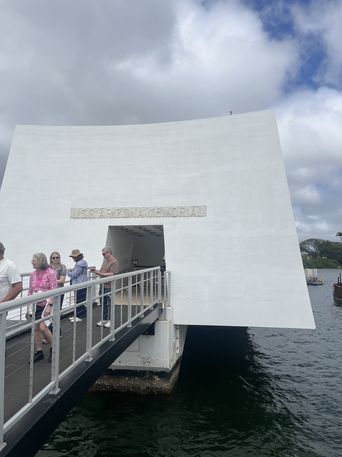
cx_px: 171
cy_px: 228
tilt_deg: +8.8
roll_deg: +0.0
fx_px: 343
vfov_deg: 67.3
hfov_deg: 53.1
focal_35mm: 26
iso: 50
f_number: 1.6
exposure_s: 1/8403
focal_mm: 5.1
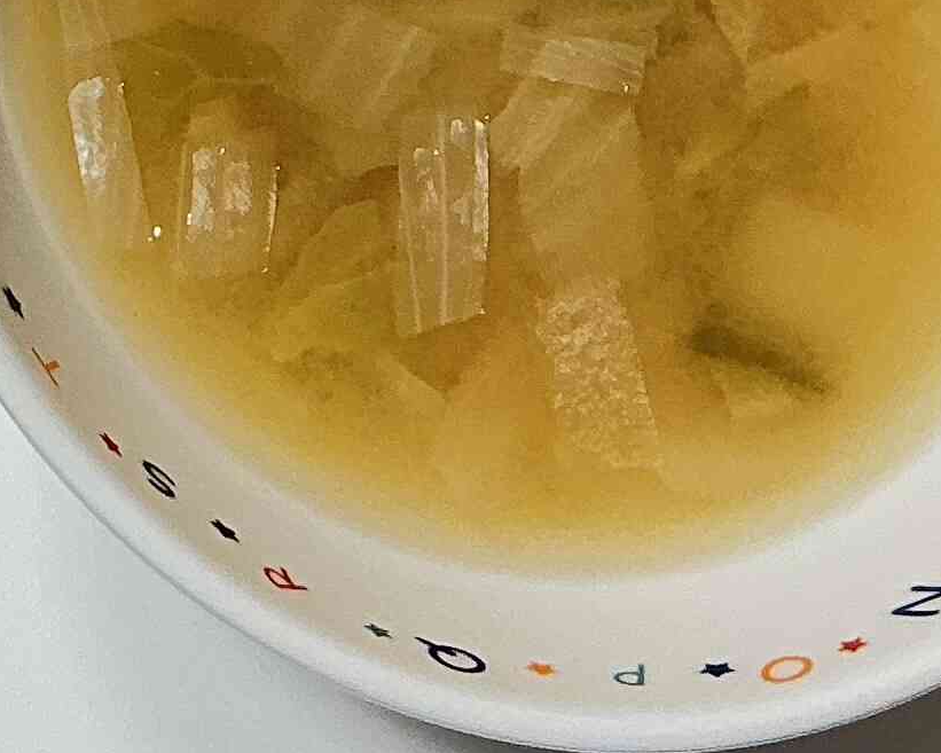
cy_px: -683
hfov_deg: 13.6
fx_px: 3872
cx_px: -115
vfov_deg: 10.3
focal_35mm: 139
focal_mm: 3
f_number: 1.8
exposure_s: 1/50
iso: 40
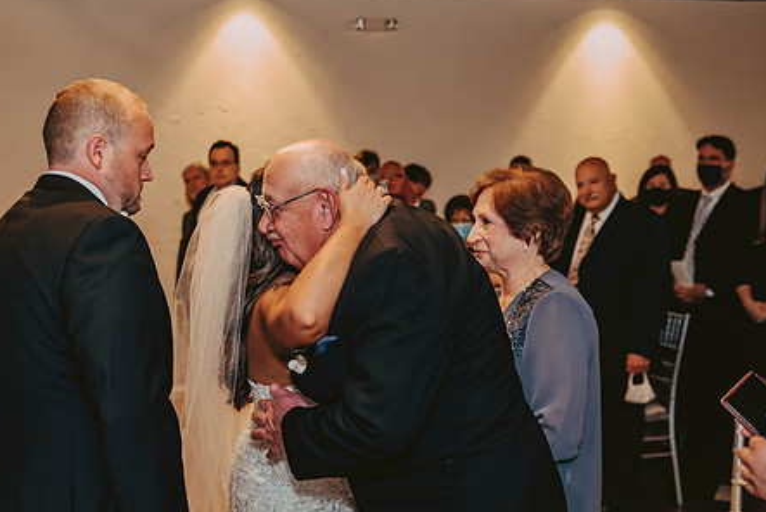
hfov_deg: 36.1
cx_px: 304
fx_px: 1171
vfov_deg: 24.7
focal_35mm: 55
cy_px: 267
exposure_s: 1/60
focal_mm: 42
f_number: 3.2
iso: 1250
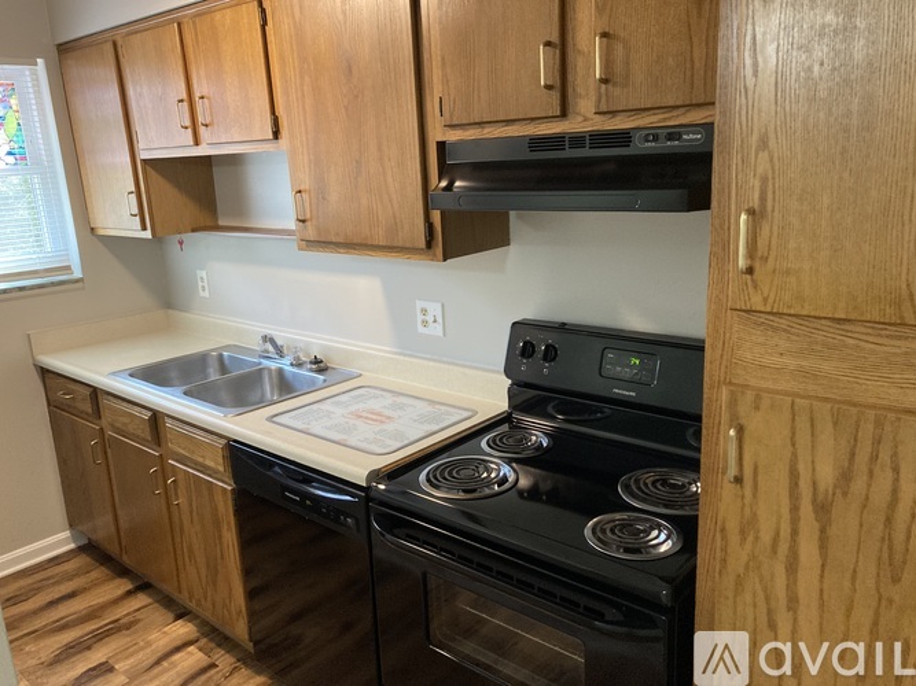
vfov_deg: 49.7
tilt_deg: -13.7
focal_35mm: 28
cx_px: 458
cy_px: 343
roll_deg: +2.7
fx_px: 741
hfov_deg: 63.5
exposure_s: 1/60
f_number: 1.8
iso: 320
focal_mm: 3.99
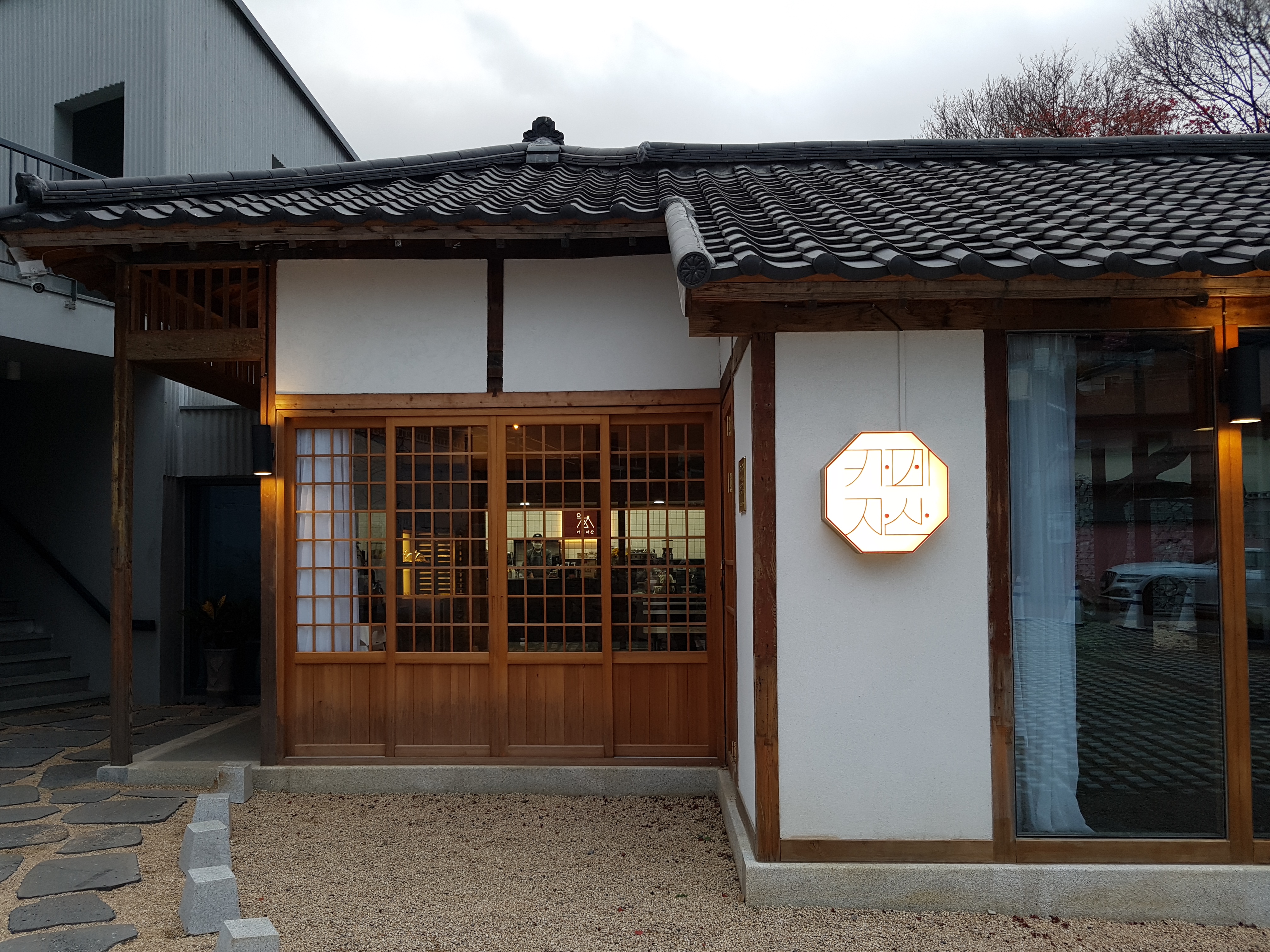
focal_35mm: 26
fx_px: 954
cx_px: 635
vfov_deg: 53.1
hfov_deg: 67.3
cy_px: 476
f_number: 1.7
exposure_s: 1/120
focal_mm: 4.2
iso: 64
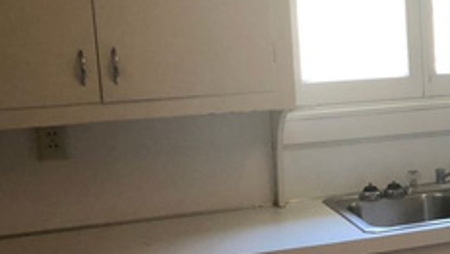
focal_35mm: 84
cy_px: 138
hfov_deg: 22.9
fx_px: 1003
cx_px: 559
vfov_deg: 14.4
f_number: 1.8
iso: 32
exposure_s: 1/24
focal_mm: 4
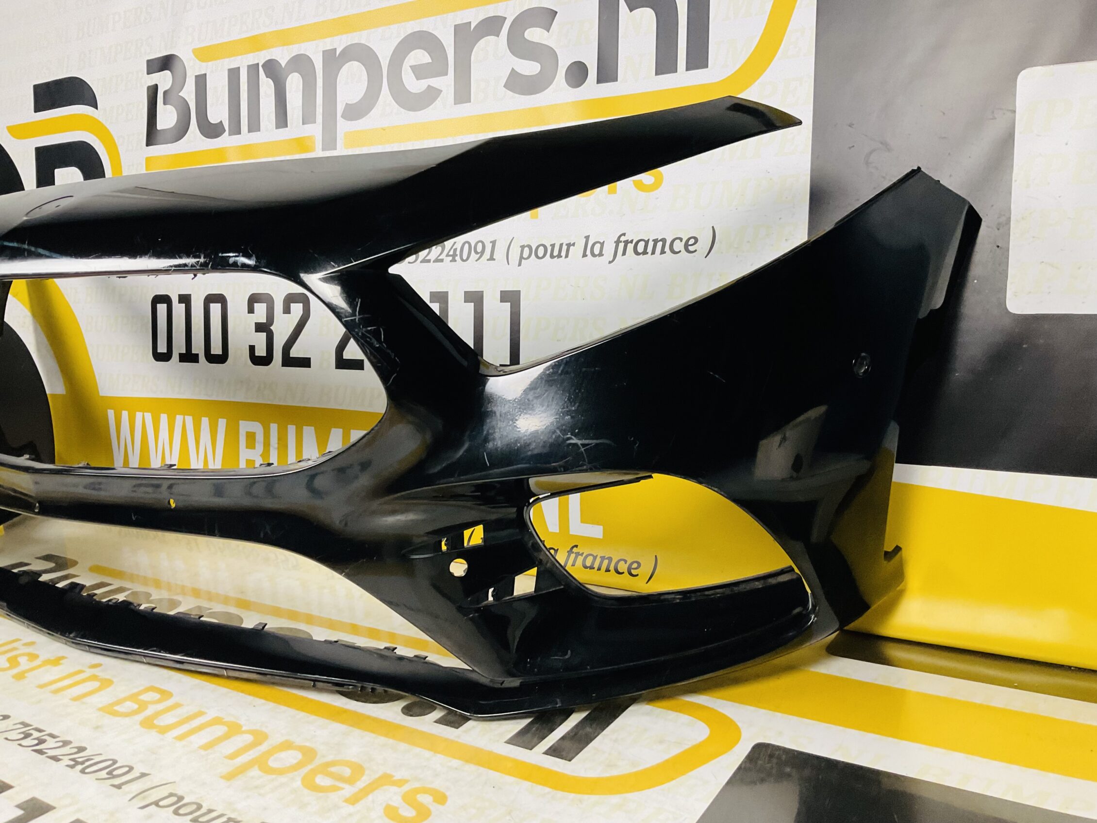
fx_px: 919
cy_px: 412
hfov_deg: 61.7
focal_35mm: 29
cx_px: 548
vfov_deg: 48.2
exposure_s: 1/50
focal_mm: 3
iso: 125
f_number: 1.8
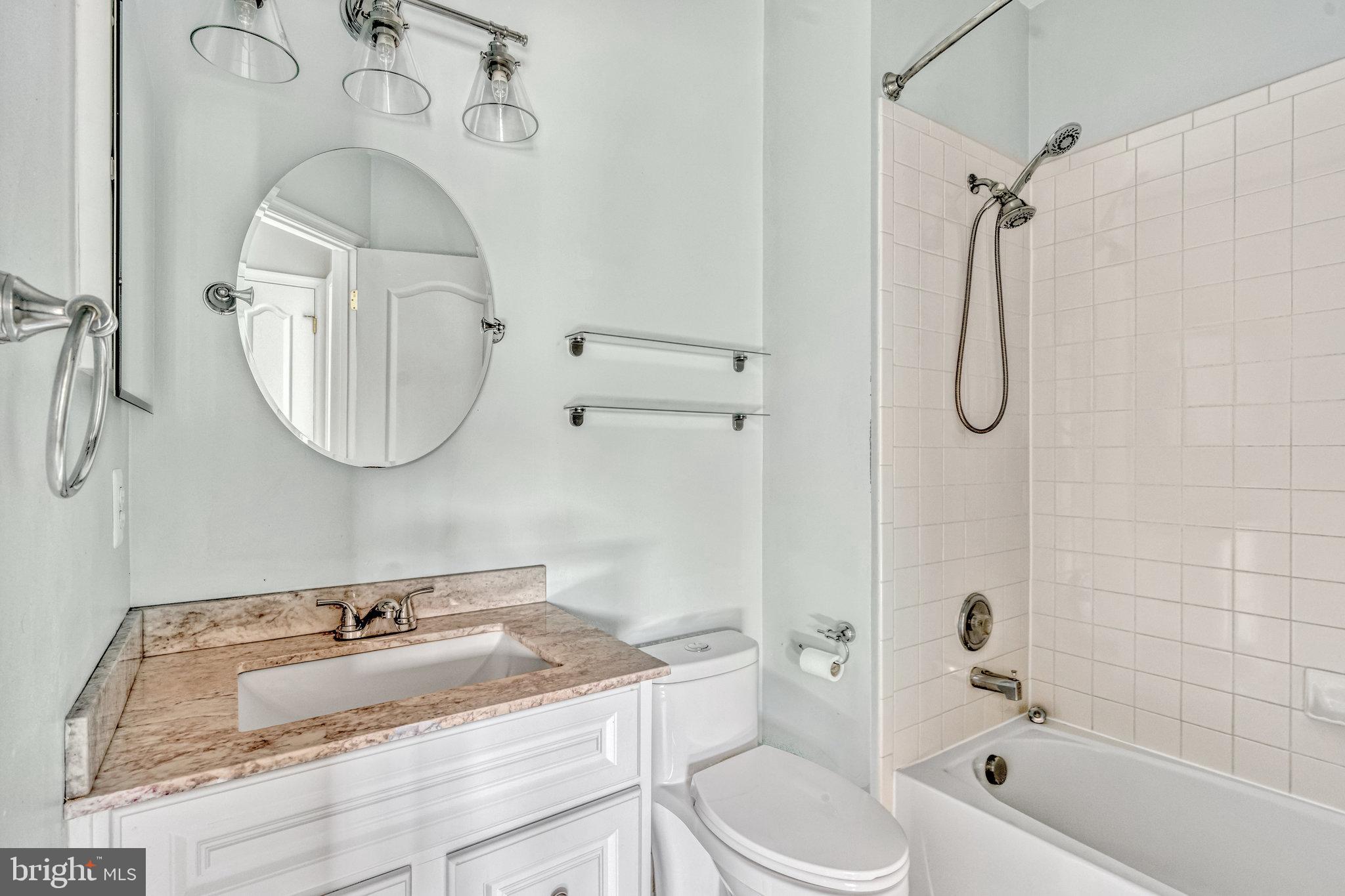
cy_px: 448
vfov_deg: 73.7
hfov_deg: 96.7
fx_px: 598
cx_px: 672
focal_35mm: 16
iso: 1250
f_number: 8
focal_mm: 16
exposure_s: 1/6
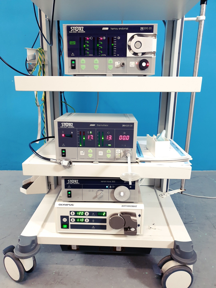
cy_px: 144
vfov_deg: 67.3
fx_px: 216
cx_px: 108
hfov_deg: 53.1
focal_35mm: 26
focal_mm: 4.3
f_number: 1.5
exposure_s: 1/50
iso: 200
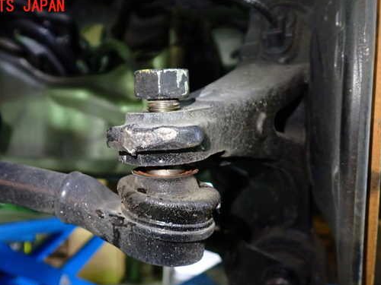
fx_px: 396
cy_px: 168
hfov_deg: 51.1
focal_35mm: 36
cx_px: 155
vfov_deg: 39.5
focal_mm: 5.4
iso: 500
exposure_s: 1/30
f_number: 2.3
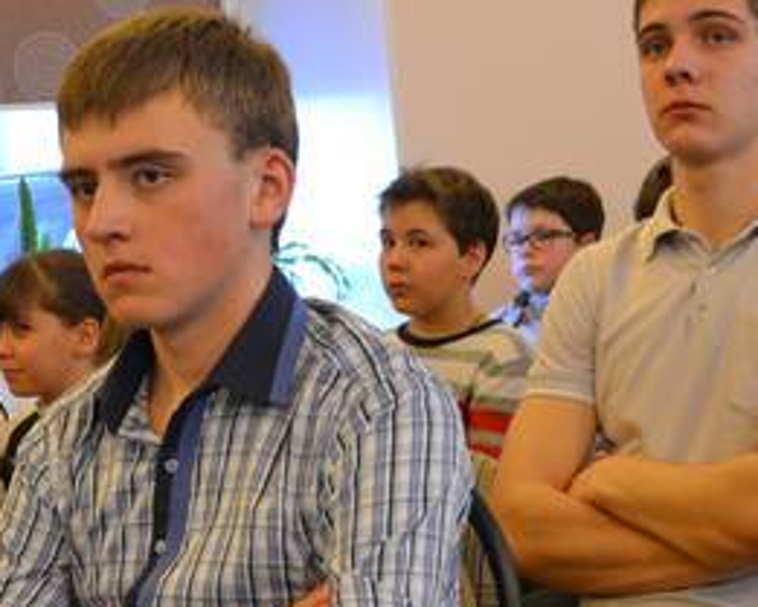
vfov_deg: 16.1
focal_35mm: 95
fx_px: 2132
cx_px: 224
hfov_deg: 20.1
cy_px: 492
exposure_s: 1/60
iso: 1100
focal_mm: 22
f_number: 3.8
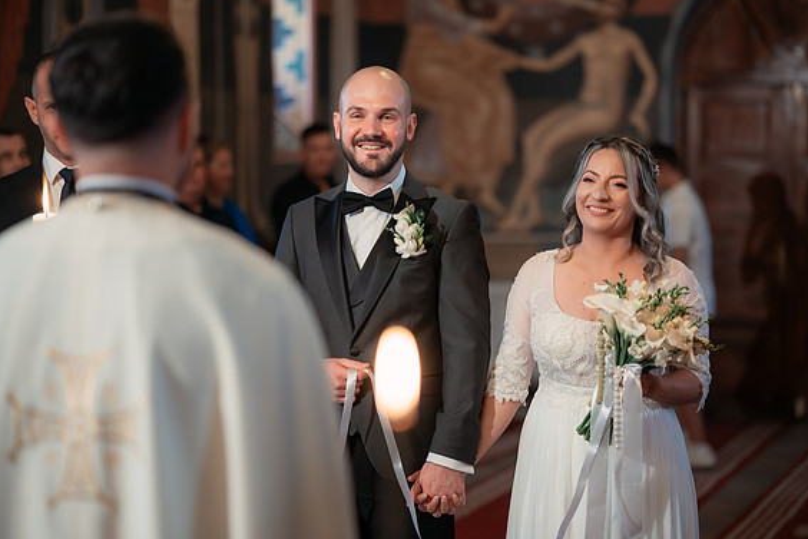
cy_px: 277
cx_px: 420
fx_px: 2042
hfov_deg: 22.4
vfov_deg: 15.0
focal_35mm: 91
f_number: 1.8
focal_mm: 85
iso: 1600
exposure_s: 1/200
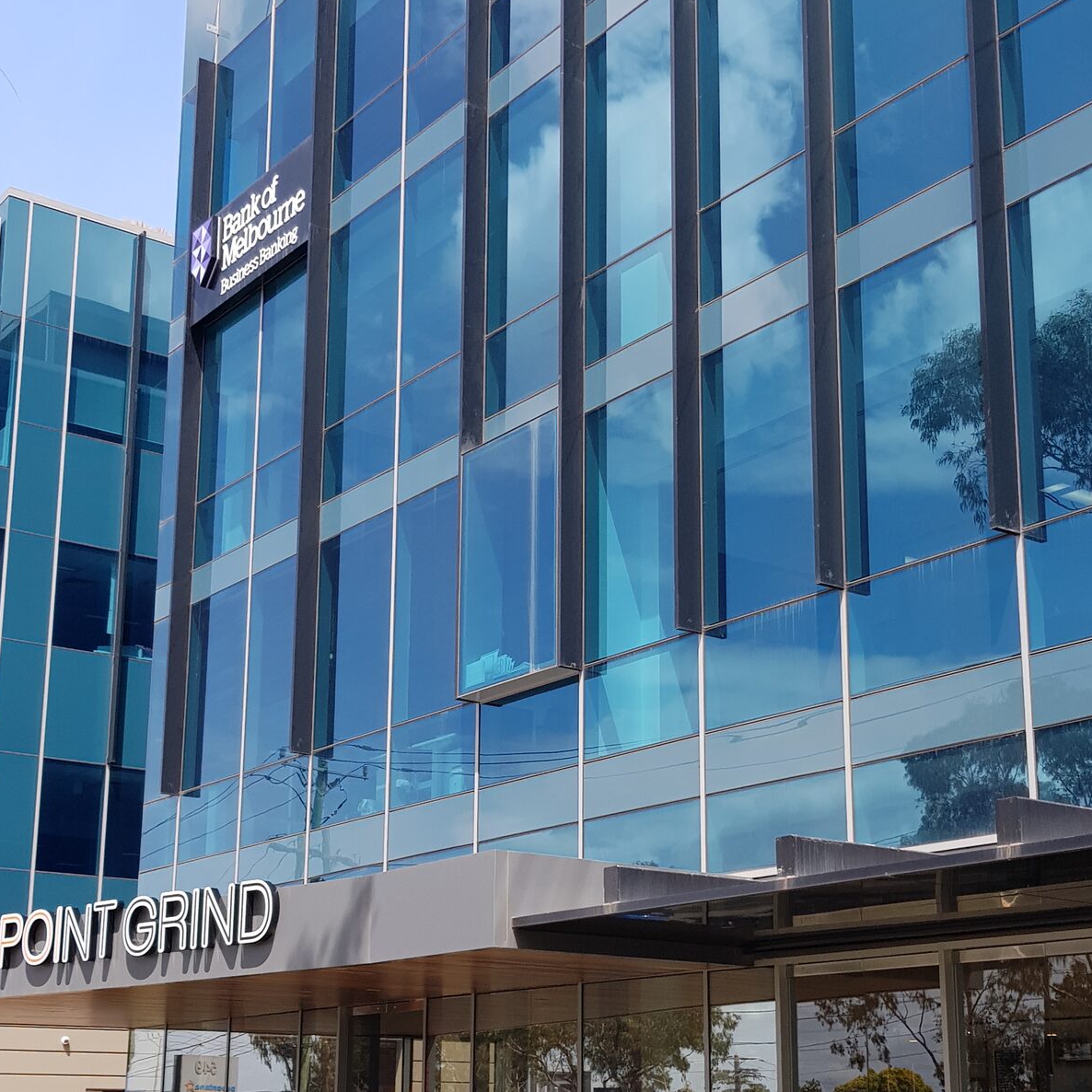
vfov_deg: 52.0
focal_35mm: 31
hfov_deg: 52.5
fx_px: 1106
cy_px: 682
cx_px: 542
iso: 40
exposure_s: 1/1184
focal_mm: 4.2
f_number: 1.7
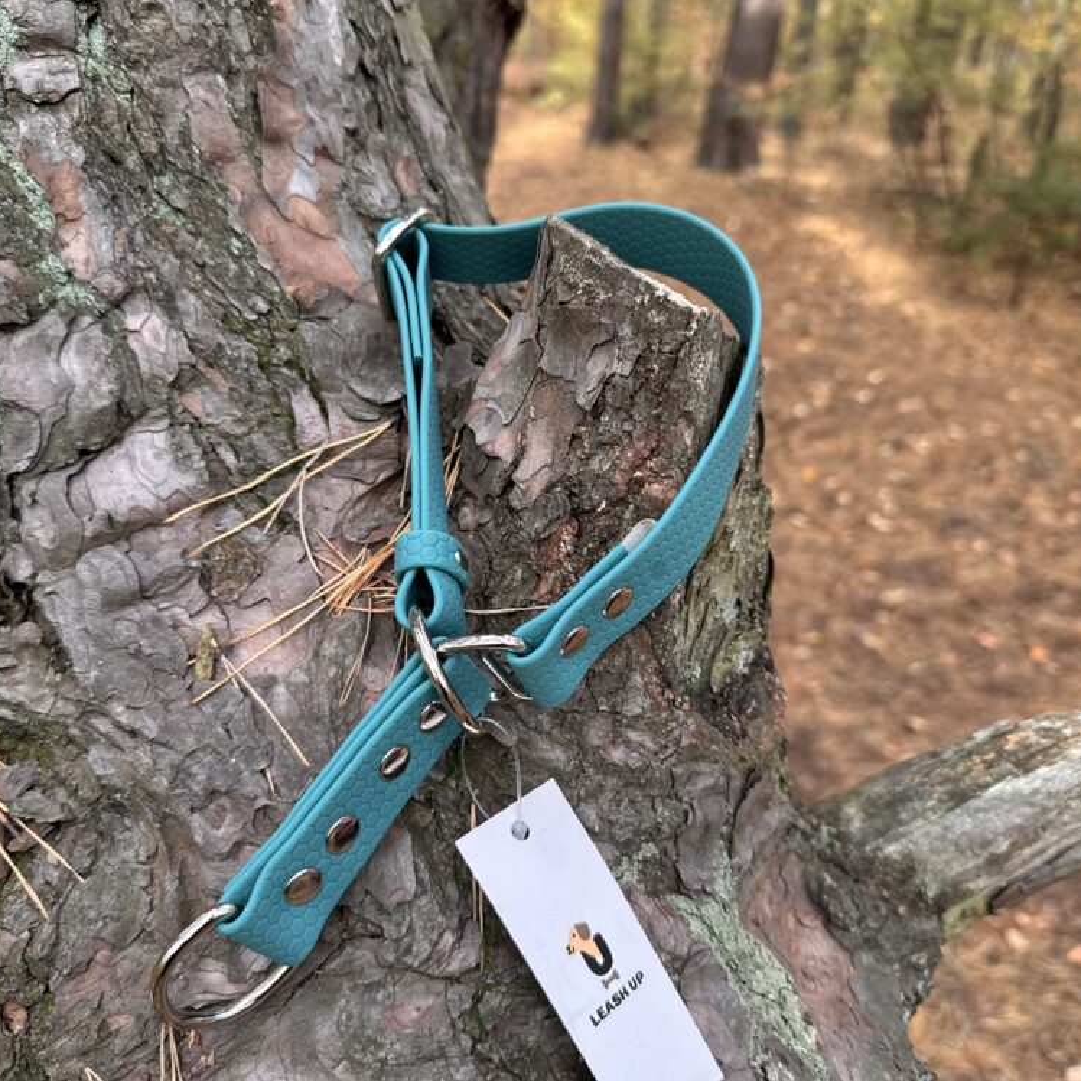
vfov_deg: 55.6
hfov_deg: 55.6
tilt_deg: -24.7
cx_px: 547
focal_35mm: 29
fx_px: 1025
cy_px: 528
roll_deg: -1.1
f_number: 1.78
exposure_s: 1/171
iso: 64
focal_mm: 6.76
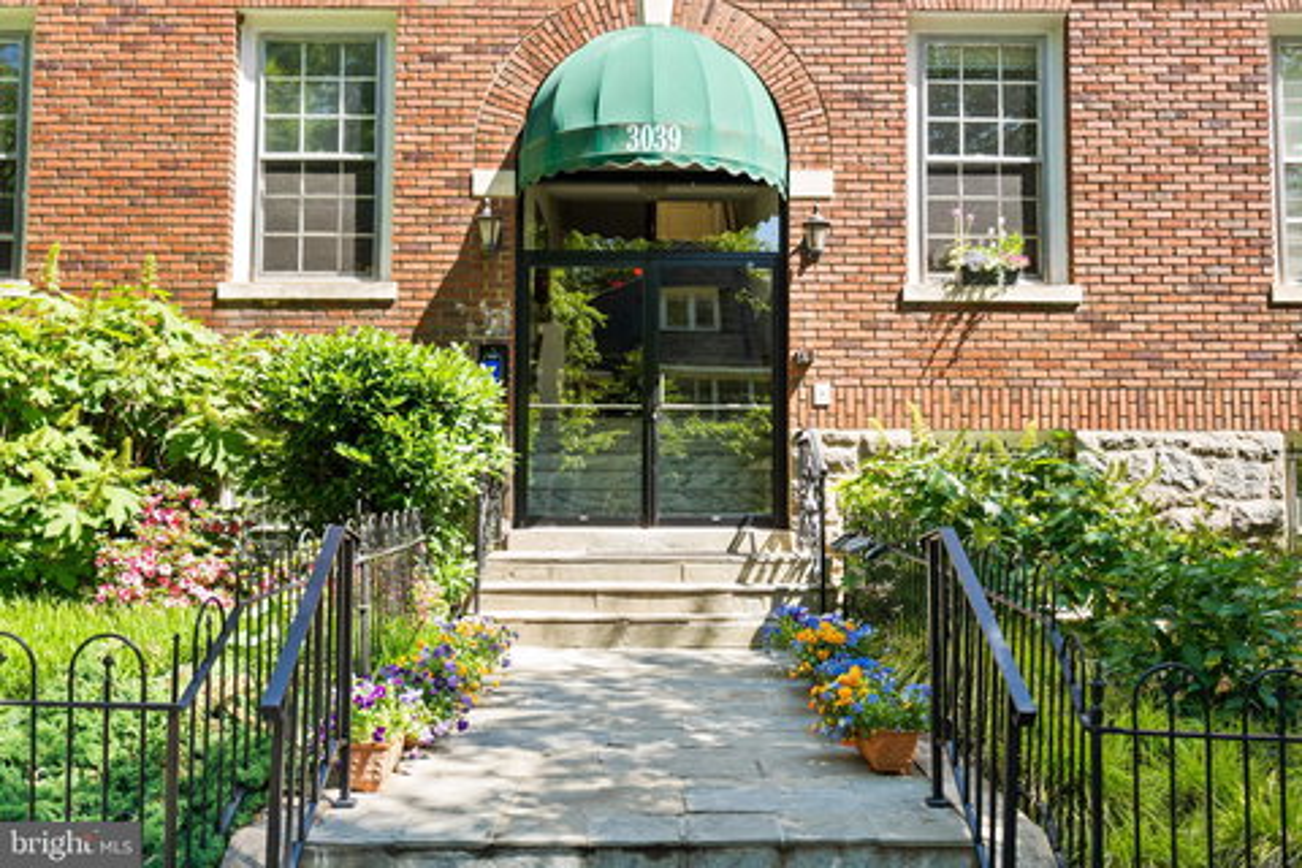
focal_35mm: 30
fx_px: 1085
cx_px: 651
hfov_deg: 61.9
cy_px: 434
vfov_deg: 43.6
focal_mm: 30
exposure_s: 1/250
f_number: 4
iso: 200
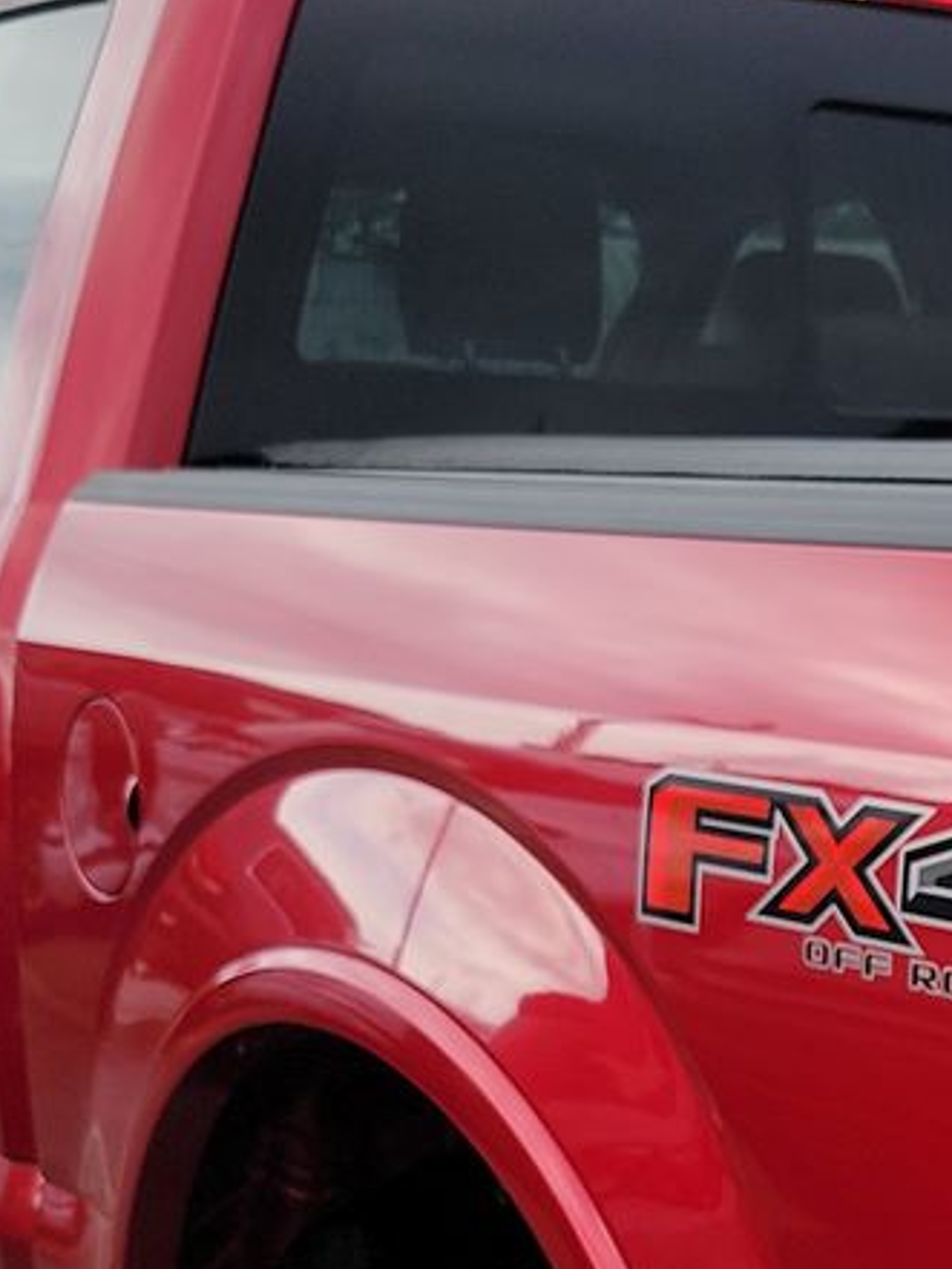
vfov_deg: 21.8
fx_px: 3189
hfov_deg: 16.3
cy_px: 1211
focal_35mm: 87
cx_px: 1159
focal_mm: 6.7
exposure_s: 1/303
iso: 50
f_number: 1.8
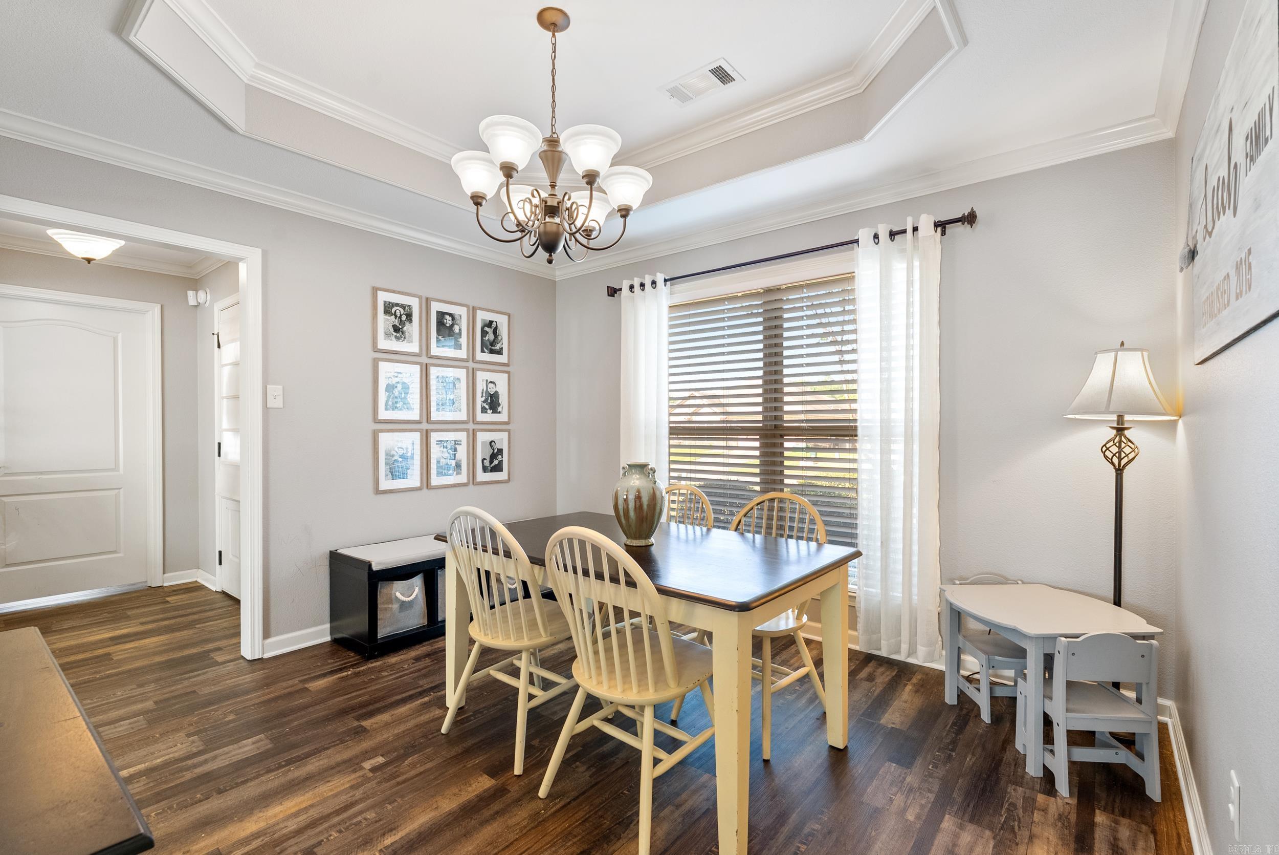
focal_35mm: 16
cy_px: 428
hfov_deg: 96.7
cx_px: 640
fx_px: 569
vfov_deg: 73.8
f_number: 9
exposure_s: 1/2.5
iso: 250
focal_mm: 16
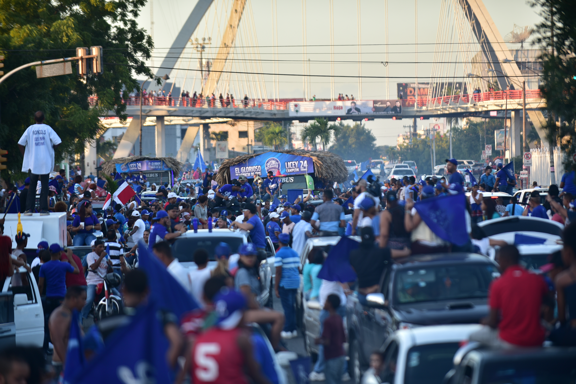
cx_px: 288
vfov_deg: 6.9
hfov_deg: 10.3
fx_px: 3200
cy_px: 192
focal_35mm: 200
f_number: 2.8
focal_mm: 200
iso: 160
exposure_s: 1/250
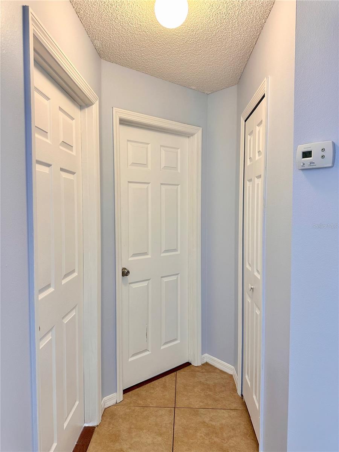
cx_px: 170
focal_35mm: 24
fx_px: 313
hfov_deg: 56.8
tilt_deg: -2.0
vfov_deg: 71.6
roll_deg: -0.1
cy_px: 226
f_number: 1.78
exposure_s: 1/120
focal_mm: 6.86
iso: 160
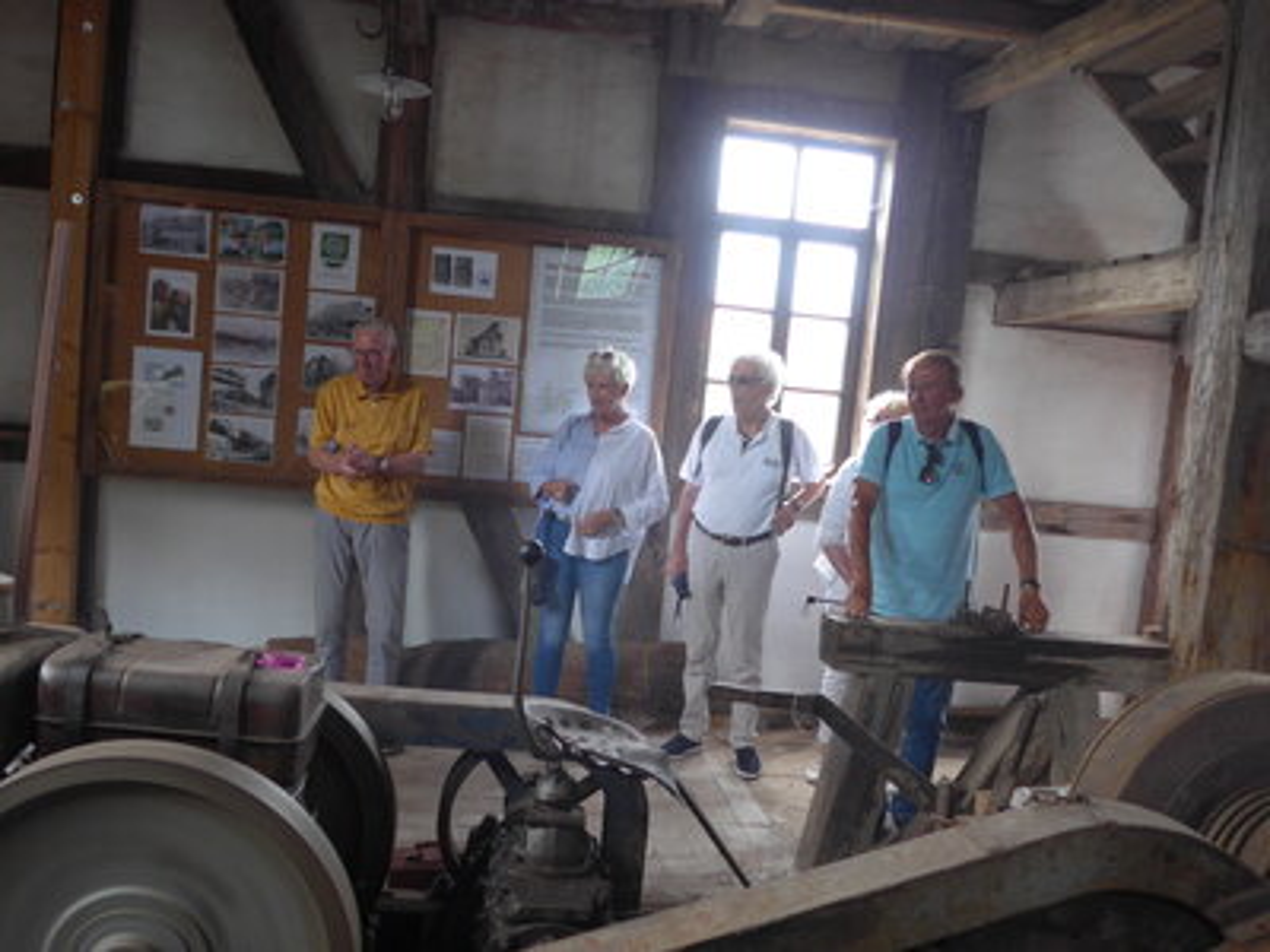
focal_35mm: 29
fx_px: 1064
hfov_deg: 61.7
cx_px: 635
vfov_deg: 48.2
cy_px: 476
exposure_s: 1/60
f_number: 2
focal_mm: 6
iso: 160
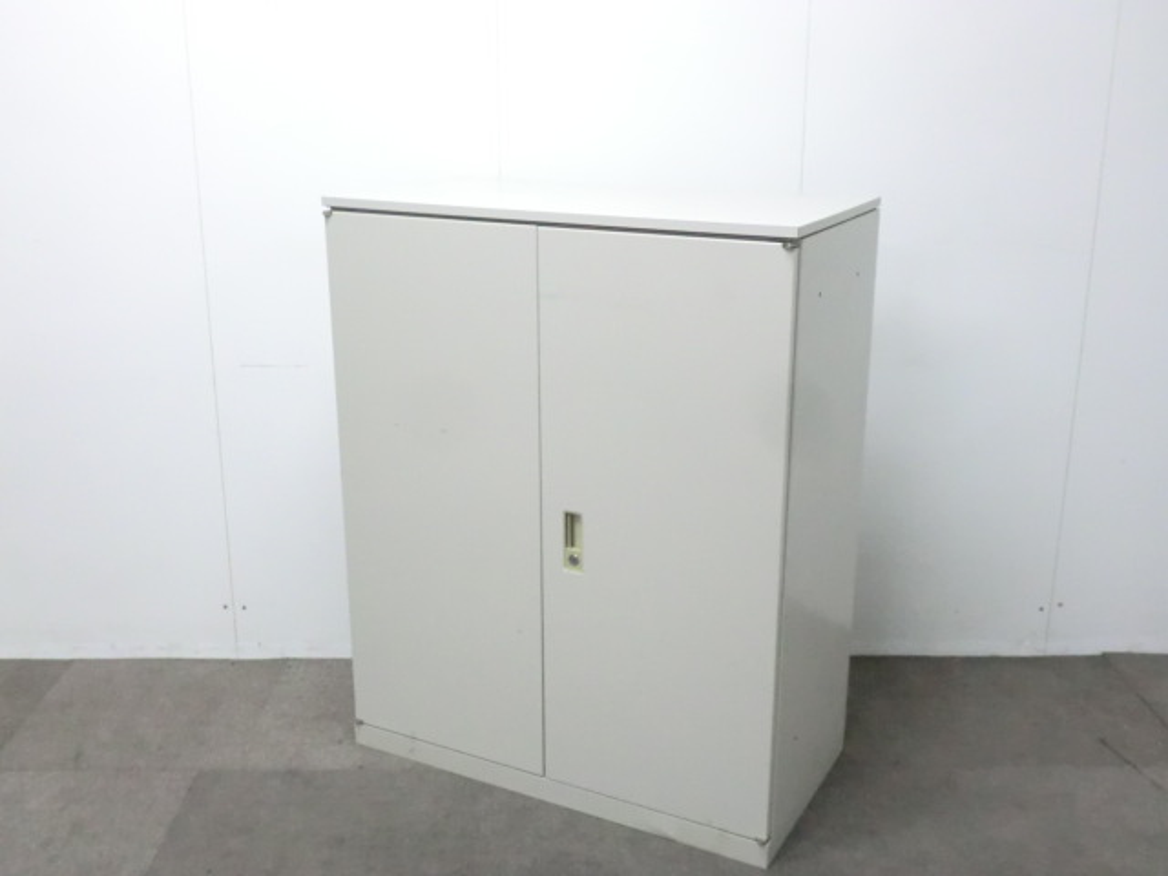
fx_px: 1282
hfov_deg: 49.0
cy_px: 438
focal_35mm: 38
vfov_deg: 37.7
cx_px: 584
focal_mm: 6.9
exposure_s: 1/50
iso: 800
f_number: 3.9
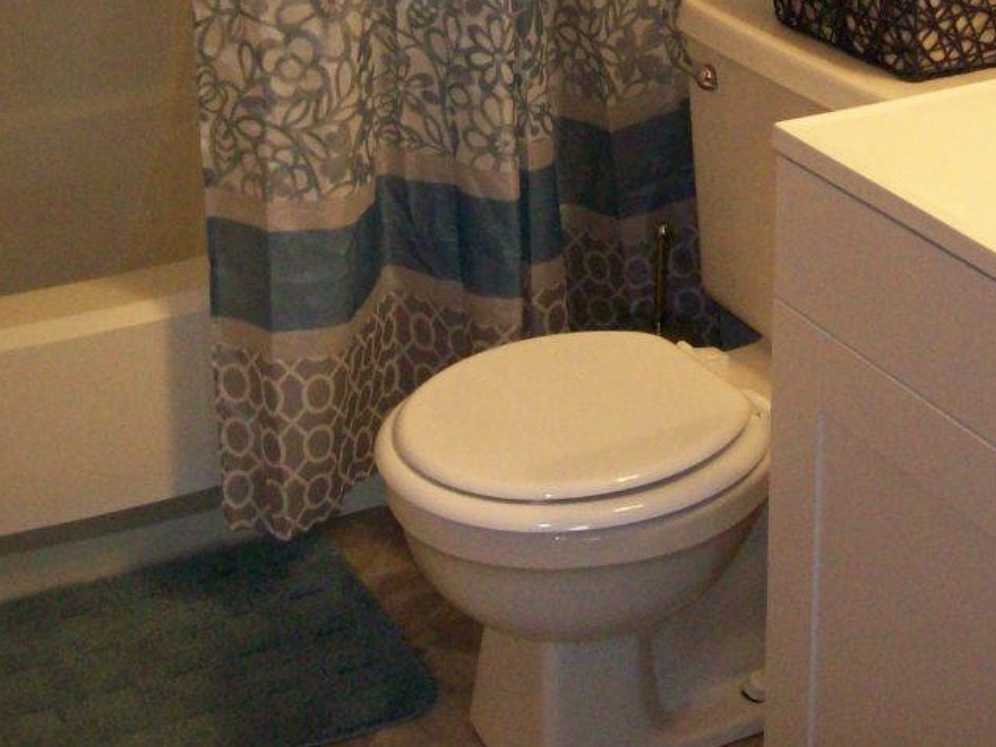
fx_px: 2100
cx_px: 623
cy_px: 41
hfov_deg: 26.6
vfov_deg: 19.7
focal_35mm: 73
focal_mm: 6
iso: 200
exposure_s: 1/64
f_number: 2.7
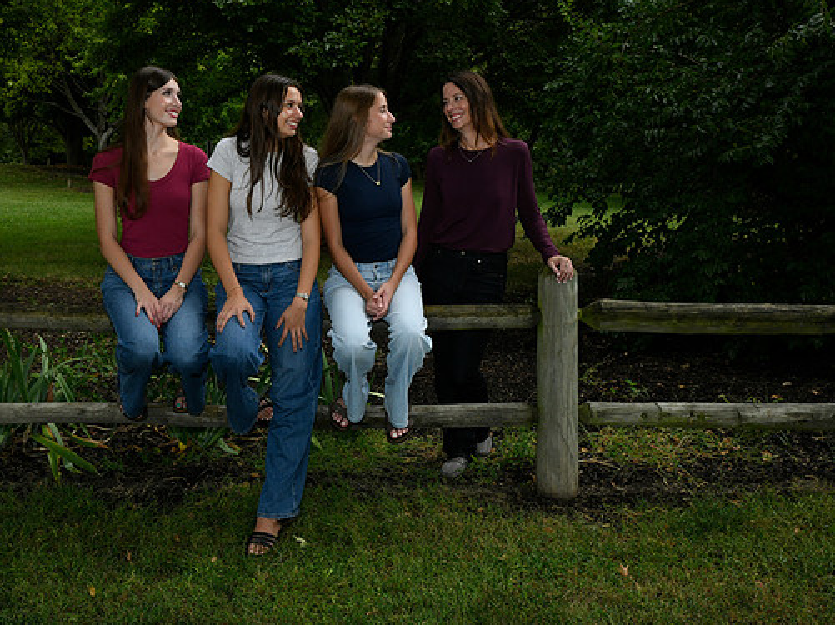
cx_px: 363
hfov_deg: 47.8
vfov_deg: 36.8
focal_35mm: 39
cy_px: 314
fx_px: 940
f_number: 10
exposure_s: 1/250
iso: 1600
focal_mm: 35
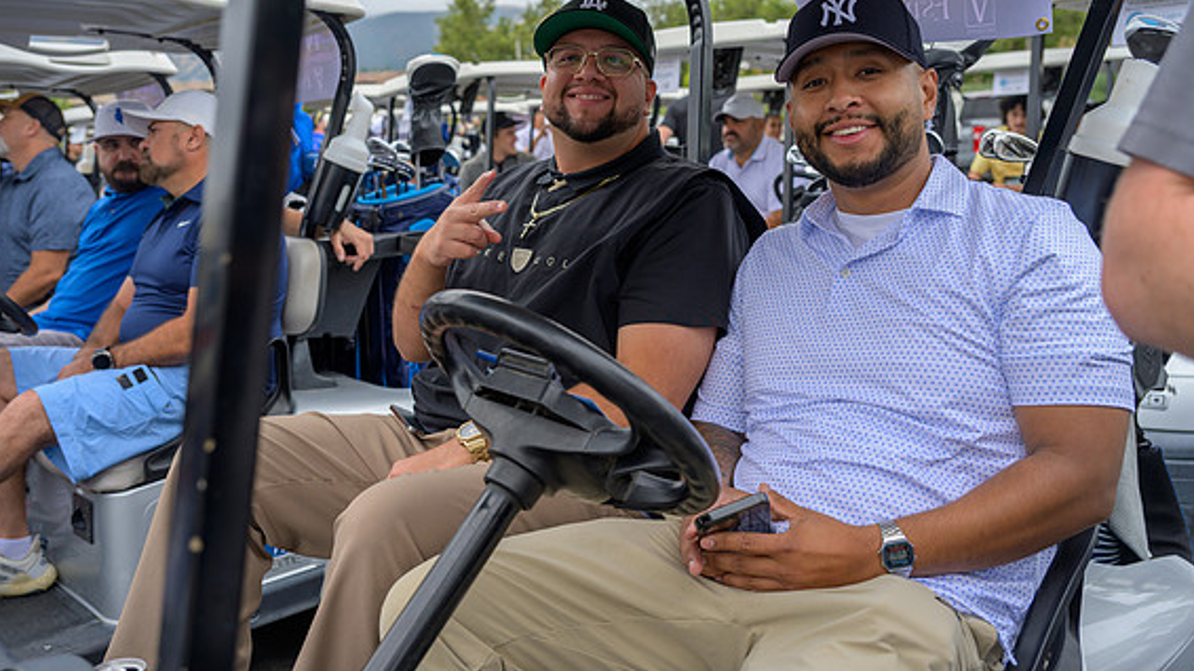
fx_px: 1139
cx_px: 584
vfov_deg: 32.7
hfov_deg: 55.3
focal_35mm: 36
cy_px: 273
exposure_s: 1/200
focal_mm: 33.5
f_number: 4
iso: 100
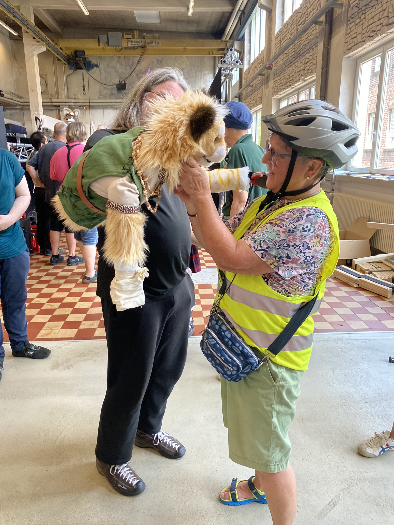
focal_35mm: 26
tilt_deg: -11.5
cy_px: 262
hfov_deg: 53.1
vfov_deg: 67.3
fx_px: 395
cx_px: 197
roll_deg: +1.6
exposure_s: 1/105
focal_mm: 4.25
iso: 125
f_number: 1.8
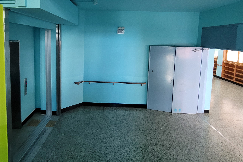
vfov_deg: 57.7
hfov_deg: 81.0
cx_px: 109
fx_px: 142
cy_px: 50
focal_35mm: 21
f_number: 2.2
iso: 400
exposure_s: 1/30
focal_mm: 2.2
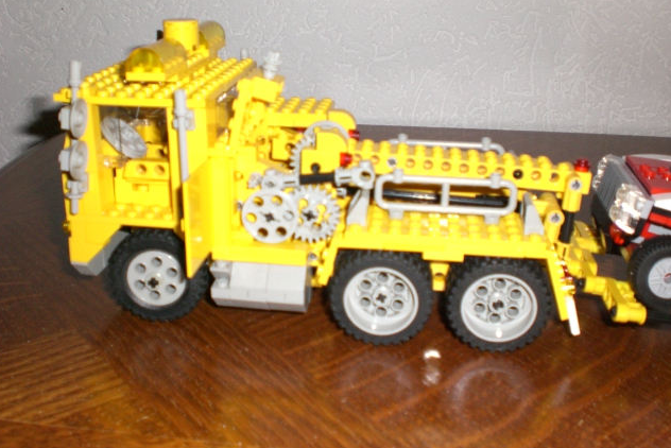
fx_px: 746
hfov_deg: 48.4
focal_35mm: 40
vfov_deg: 33.4
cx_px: 333
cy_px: 209
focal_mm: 6.3
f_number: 3.1
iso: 200
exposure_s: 1/60
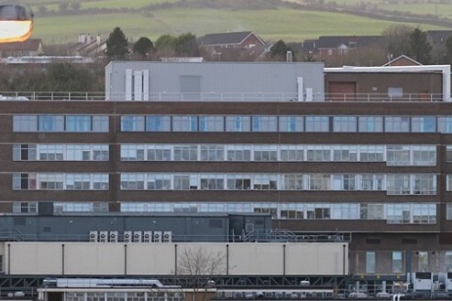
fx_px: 3554
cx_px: 229
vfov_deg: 4.9
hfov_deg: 7.3
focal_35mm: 283
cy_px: 172
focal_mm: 103.6
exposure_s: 1/1100
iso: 1000
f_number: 4.5
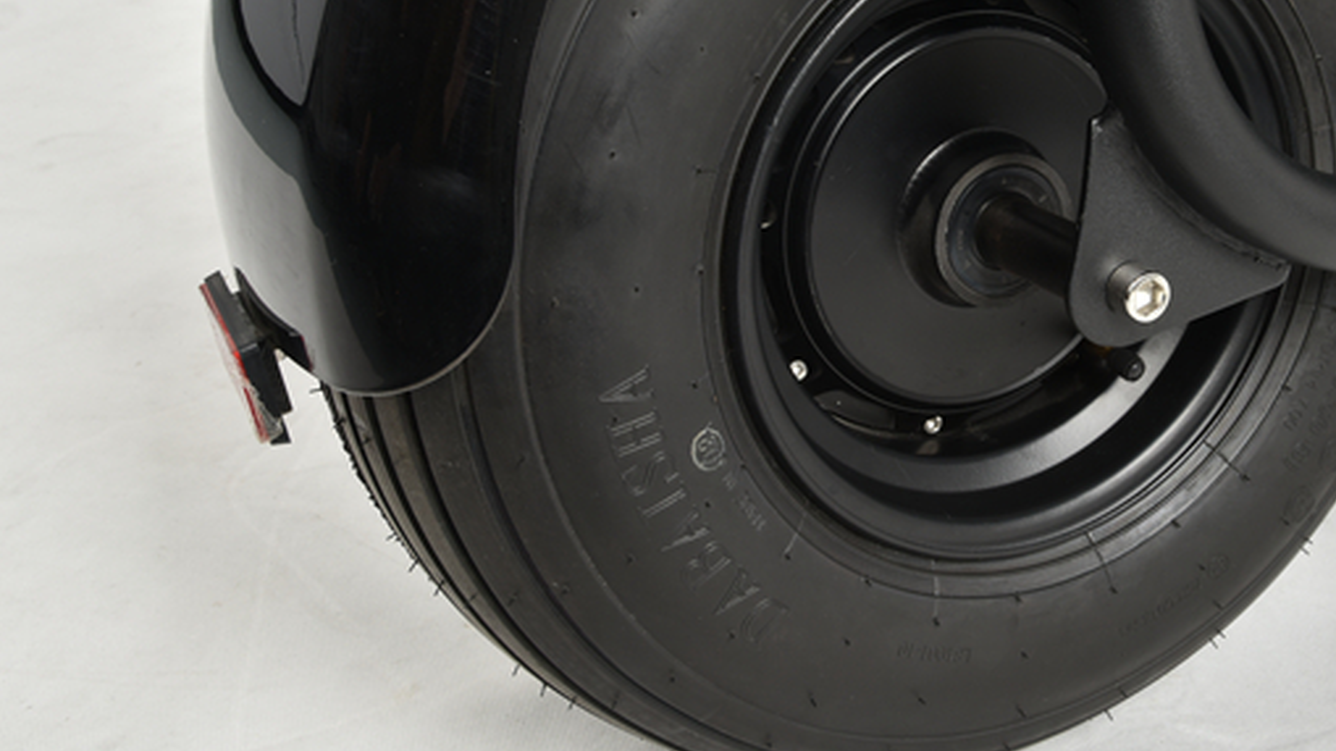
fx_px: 1806
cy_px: 219
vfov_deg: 23.3
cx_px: 953
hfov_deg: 39.8
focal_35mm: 51
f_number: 10
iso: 125
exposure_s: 1/125
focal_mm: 31
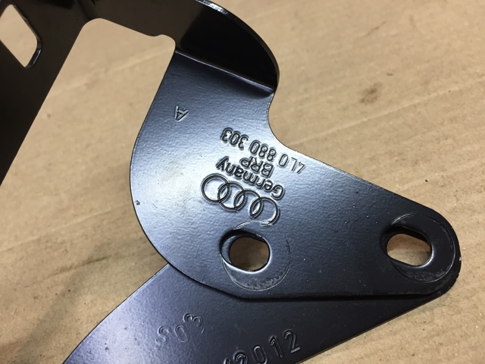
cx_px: 242
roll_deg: +19.8
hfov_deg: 61.7
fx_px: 406
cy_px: 182
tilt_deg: -43.6
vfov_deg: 48.2
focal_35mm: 29
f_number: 2.2
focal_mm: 4.15
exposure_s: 1/33
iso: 50
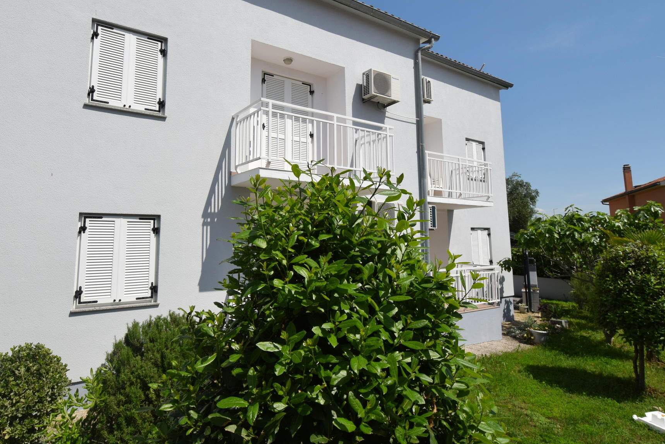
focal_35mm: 21
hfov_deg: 81.1
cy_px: 180
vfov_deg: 59.1
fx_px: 388
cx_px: 310
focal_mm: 10
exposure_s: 1/400
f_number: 10
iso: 200
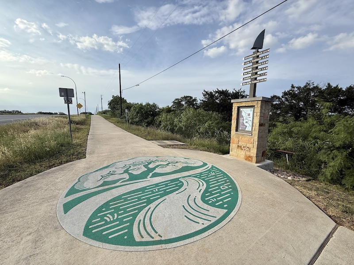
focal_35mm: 14
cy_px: 132
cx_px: 177
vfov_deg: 85.7
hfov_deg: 102.1
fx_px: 143
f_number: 2.2
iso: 50
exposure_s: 1/1961
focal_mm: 2.22
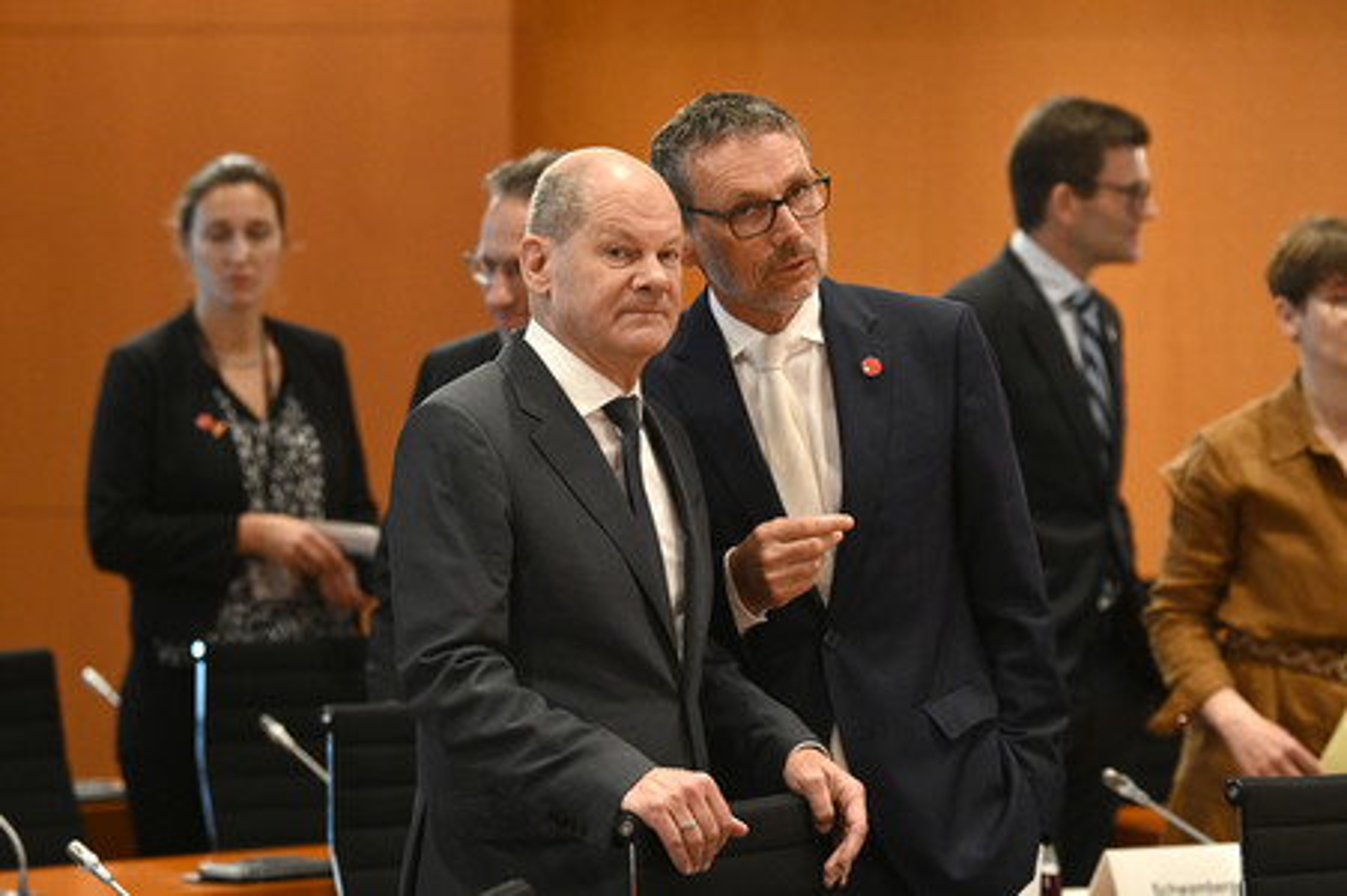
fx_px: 5608
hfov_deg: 13.7
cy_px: 448
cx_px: 674
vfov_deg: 9.1
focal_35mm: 150
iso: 5000
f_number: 4.5
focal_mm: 150
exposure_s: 1/320
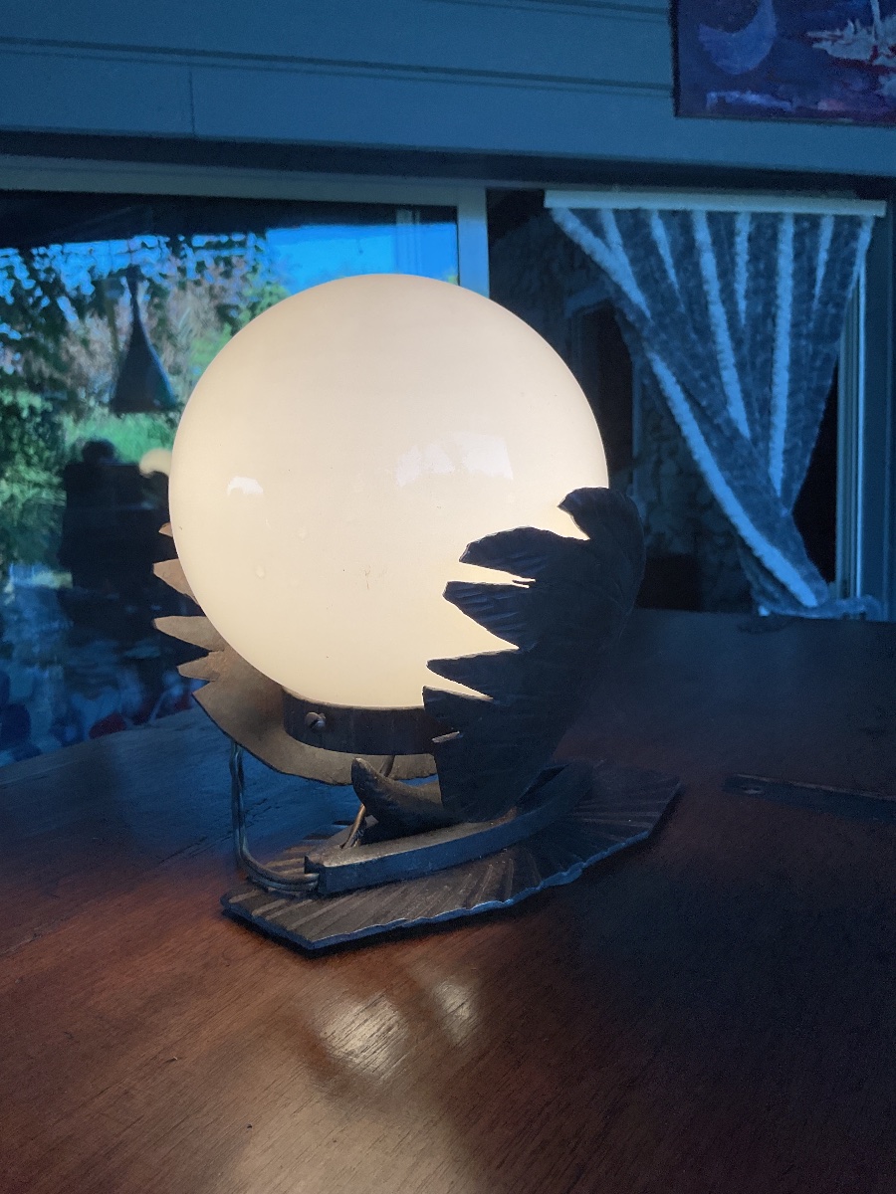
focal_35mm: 29
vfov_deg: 61.7
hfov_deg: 48.2
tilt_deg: -8.6
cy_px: 597
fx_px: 1001
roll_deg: +3.0
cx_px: 448
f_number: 1.8
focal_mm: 3
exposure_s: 1/270
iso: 16
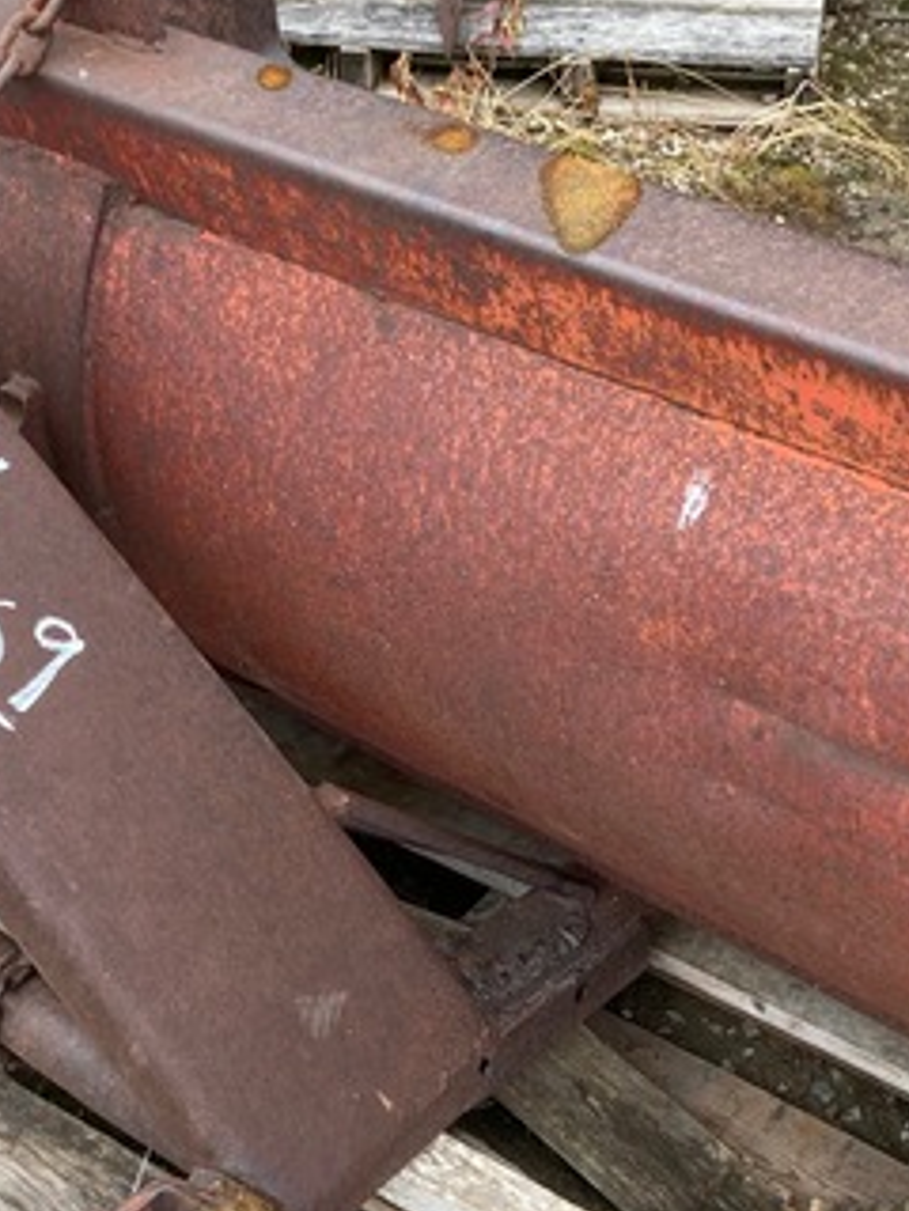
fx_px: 2276
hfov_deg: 22.4
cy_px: 575
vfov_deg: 29.8
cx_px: 640
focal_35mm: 65
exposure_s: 1/204
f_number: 1.8
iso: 32
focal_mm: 4.25
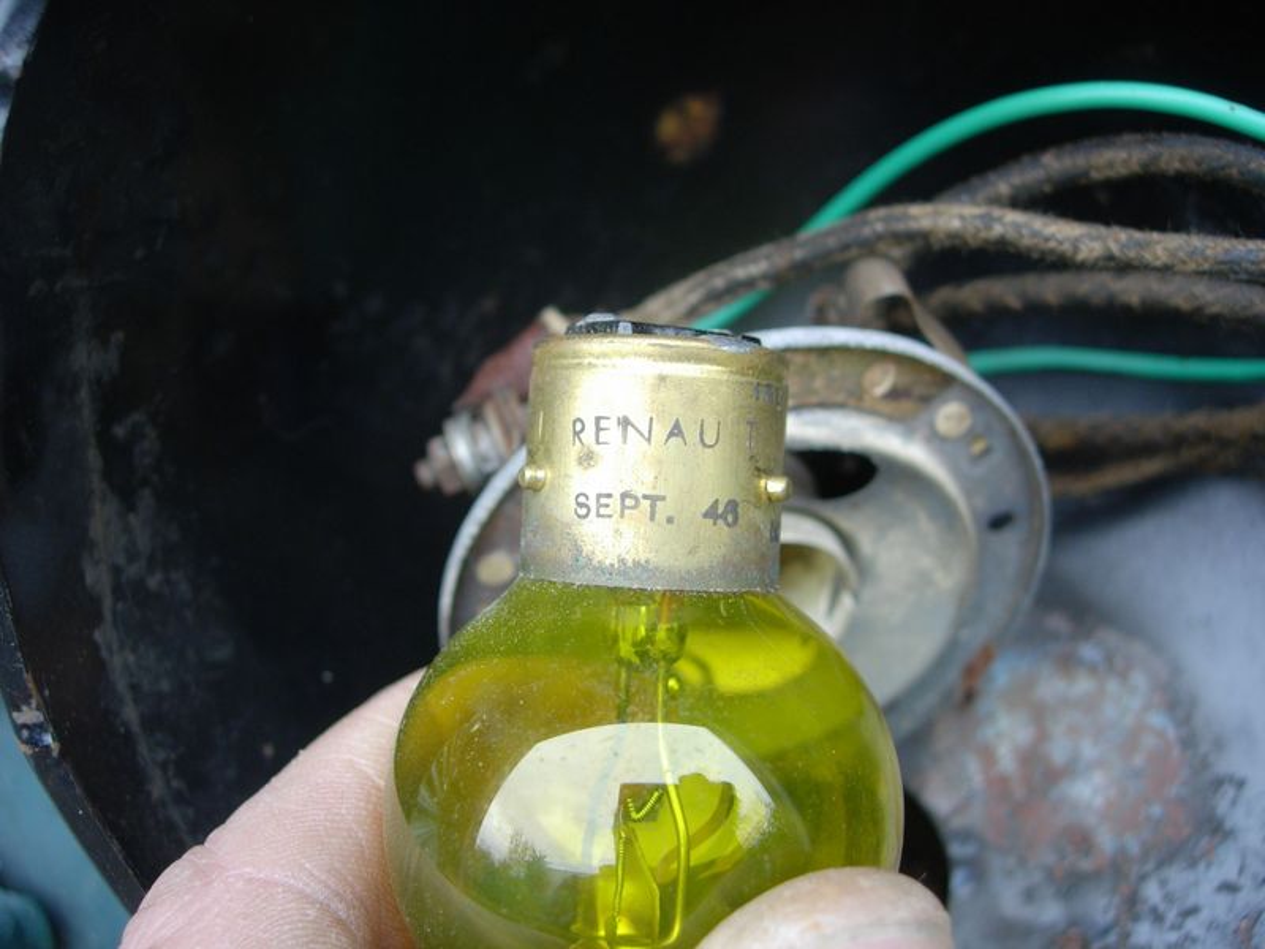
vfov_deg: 37.7
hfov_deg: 49.0
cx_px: 632
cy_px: 474
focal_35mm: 38
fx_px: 1389
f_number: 2.8
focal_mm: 7.8
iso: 64
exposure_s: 1/80.6
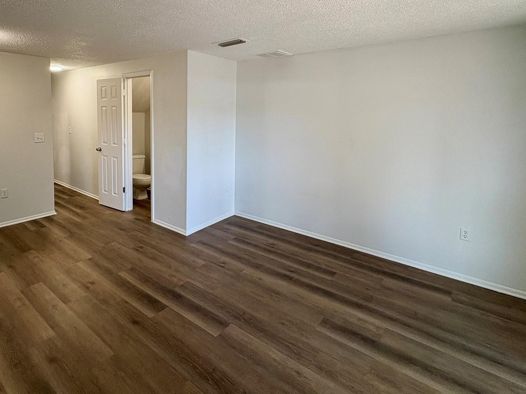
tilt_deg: -4.8
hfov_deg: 80.7
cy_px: 136
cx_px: 208
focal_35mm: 20
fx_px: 304
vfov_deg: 64.5
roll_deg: +0.0
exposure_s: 1/60
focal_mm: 2.22
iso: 125
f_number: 2.2
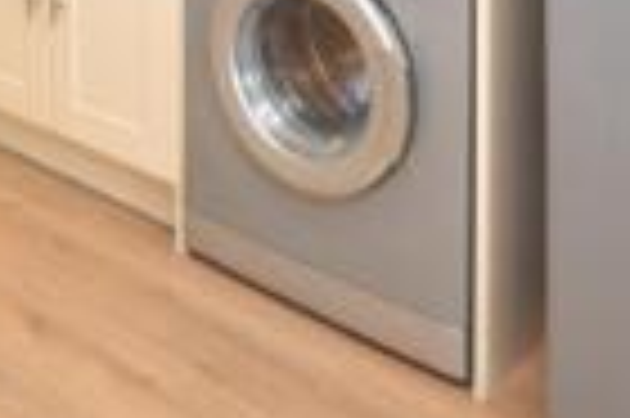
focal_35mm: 51
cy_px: -213
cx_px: 86
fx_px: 891
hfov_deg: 36.9
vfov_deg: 21.9
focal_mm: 10
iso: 100
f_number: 3.5
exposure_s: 1/2
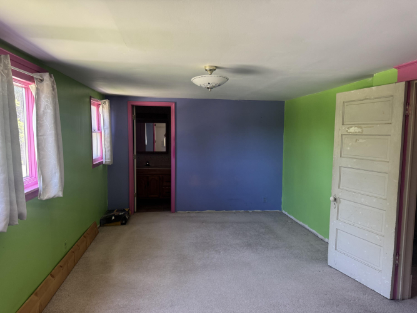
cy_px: 156
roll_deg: -0.5
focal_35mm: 24
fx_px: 289
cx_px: 208
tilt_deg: -4.8
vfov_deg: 56.8
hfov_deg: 71.6
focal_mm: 6.76
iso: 200
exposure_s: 1/118
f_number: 1.78
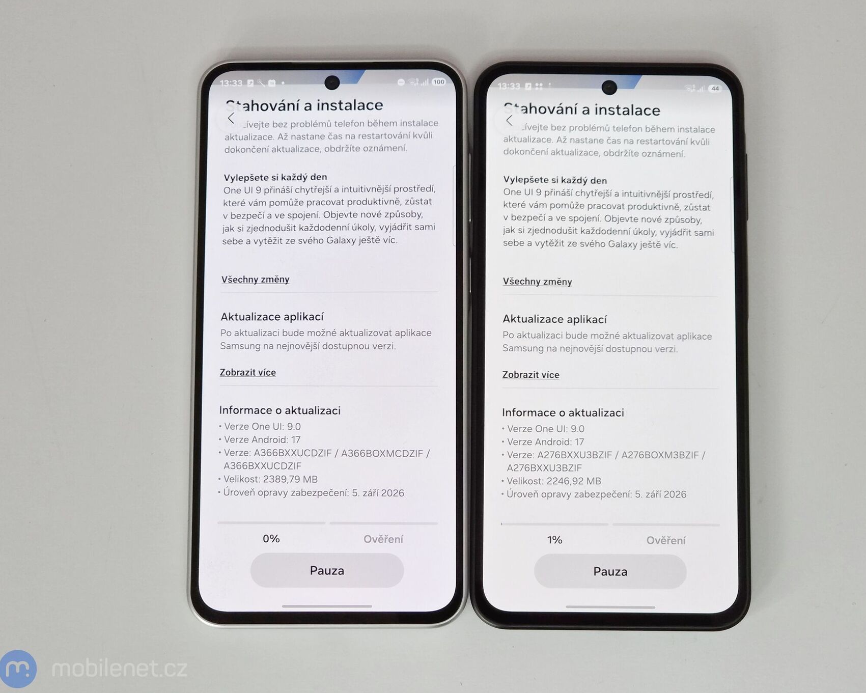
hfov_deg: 25.1
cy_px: 337
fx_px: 1948
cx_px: 472
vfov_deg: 20.2
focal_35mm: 76
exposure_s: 1/120
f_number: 2.4
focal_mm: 7
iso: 160
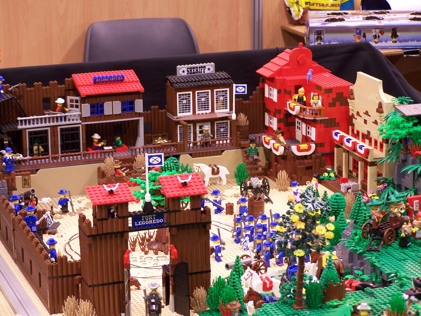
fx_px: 1423
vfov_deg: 12.7
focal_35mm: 117
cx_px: 210
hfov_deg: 16.8
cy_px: 158
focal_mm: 19.4
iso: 80
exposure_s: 1/2
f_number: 3.2
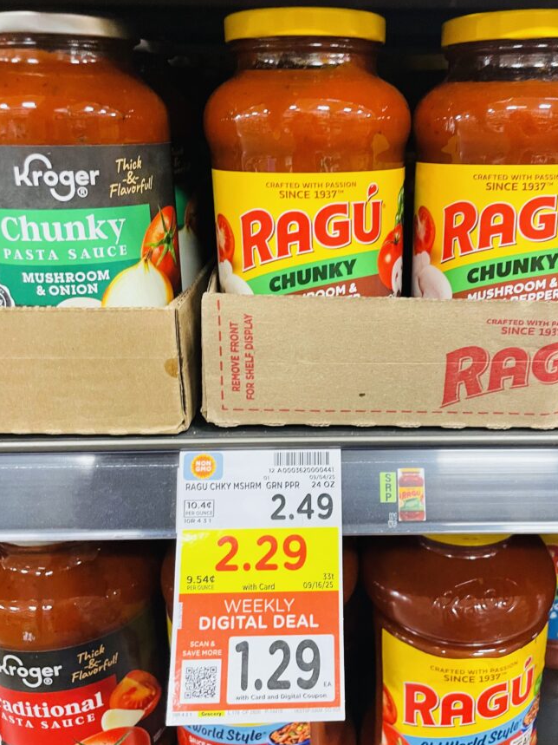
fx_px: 666
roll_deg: +0.8
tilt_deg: -19.4
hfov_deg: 45.2
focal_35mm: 31
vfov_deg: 58.3
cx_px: 330
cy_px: 359
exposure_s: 1/60
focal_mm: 4.2
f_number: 1.6
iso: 250
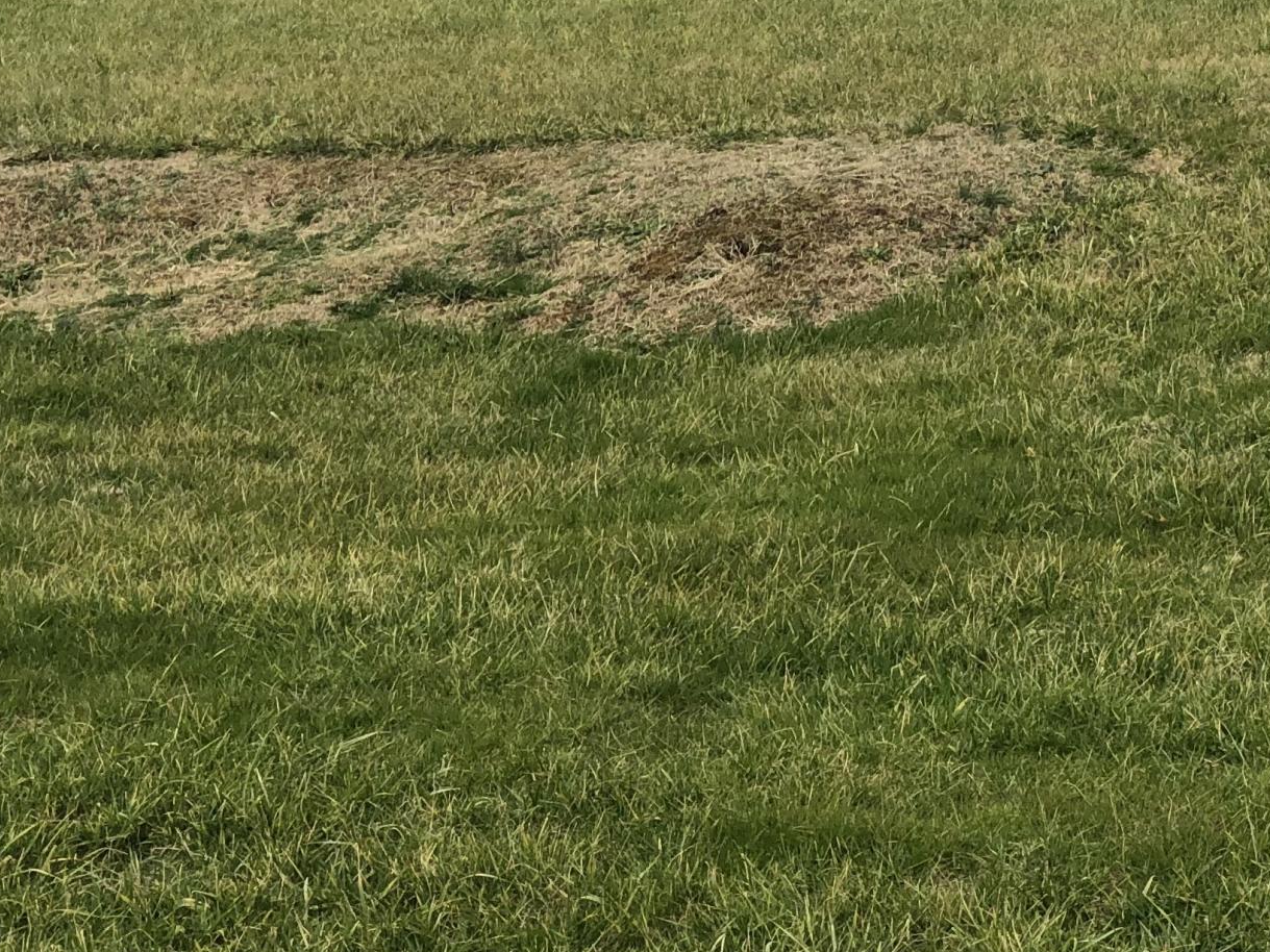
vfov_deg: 11.5
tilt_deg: +0.9
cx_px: 879
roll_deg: +3.9
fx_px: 4696
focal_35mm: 128
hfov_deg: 15.4
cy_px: 49
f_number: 2.4
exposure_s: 1/206
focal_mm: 6
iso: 16
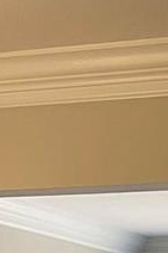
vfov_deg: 11.2
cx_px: 361
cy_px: 613
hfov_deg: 8.4
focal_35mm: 153
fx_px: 1073
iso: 100
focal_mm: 4.25
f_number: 1.8
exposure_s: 1/60
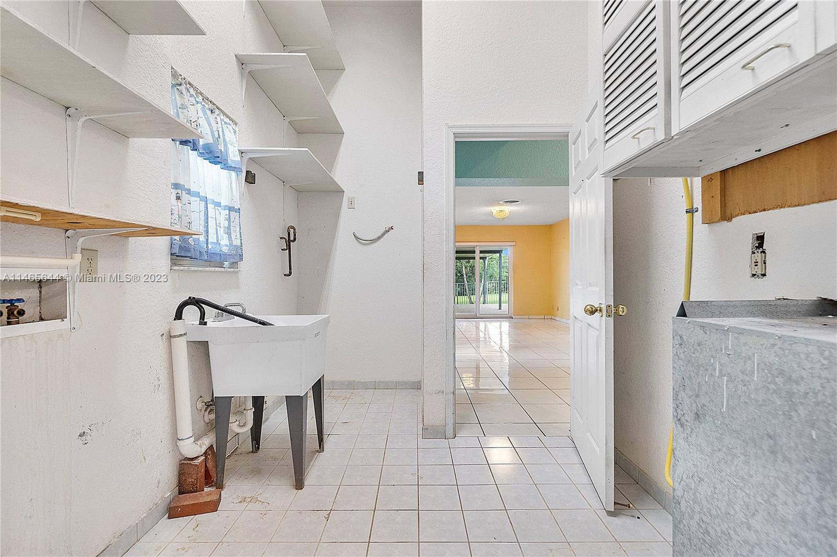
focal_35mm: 15
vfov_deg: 77.3
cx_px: 418
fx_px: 349
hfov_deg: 100.4
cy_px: 278
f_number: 8
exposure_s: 1/30
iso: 250
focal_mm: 10
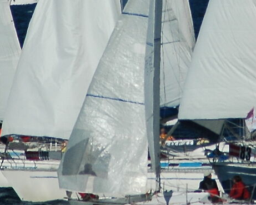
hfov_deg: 0.9
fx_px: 16642
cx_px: 239
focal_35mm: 2196
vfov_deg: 0.7
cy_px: -38
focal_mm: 300
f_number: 11
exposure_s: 1/640
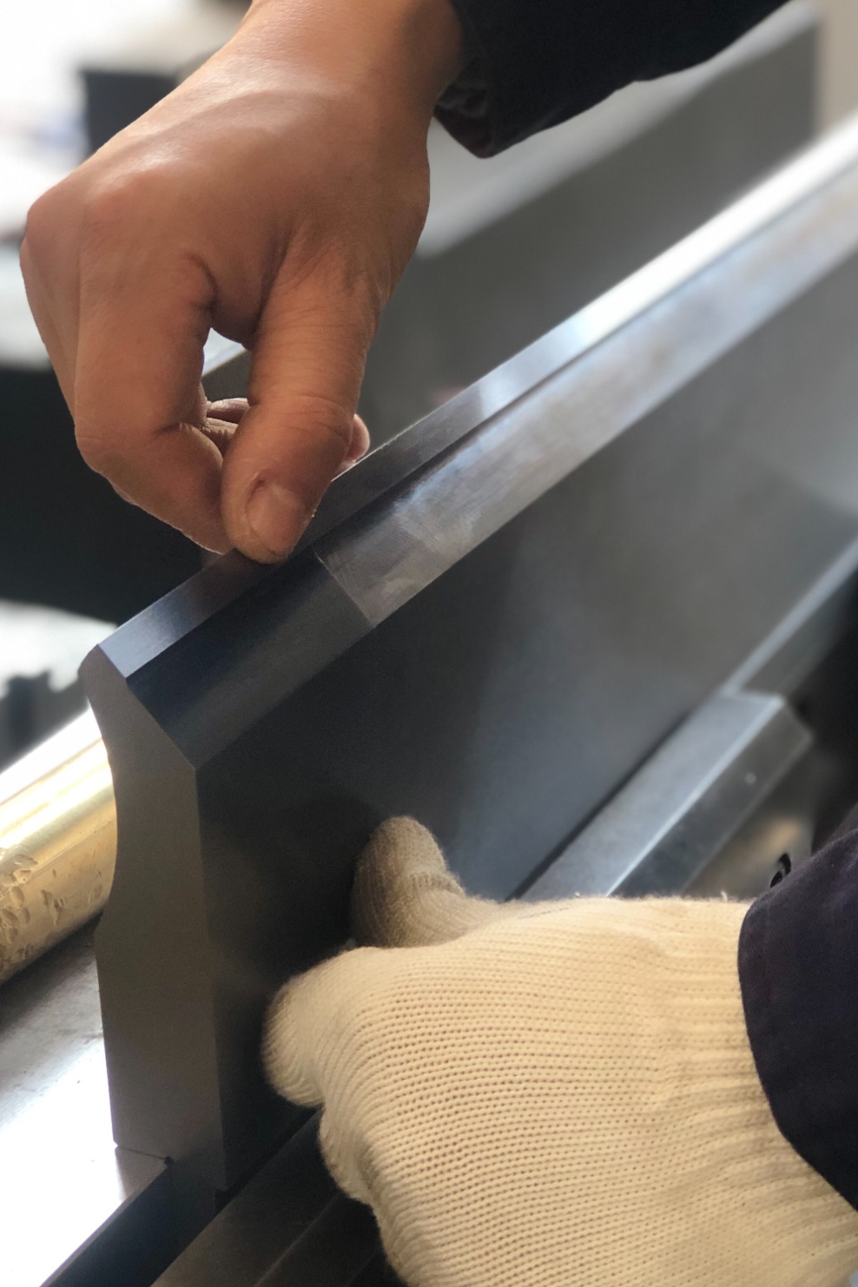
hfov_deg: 17.0
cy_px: 644
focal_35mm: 80
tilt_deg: -24.0
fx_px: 2860
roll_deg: +3.1
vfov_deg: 25.4
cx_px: 315
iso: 50
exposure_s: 1/30
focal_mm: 6.6
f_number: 2.8
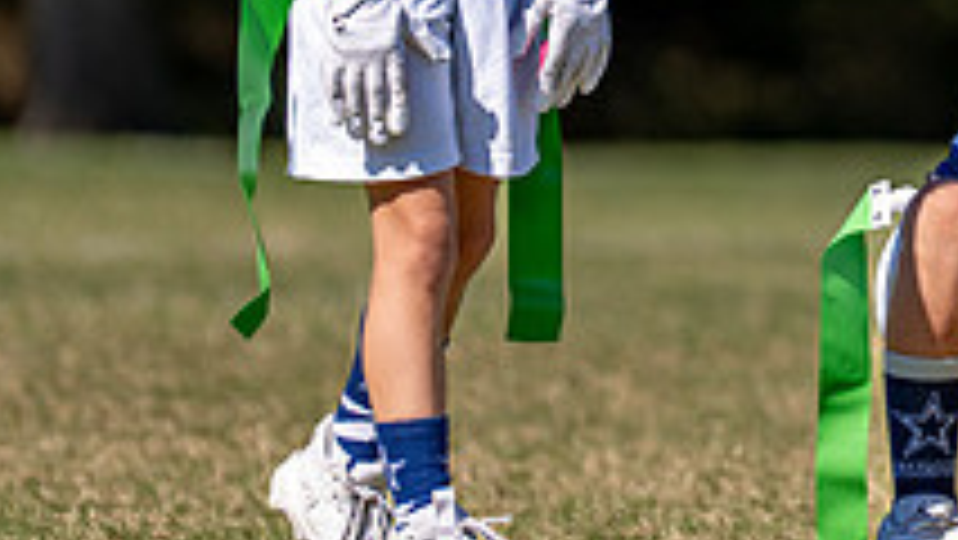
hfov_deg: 2.8
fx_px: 19415
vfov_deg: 1.6
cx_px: 1111
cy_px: -83
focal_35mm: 764
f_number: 2.8
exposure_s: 1/3200
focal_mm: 200
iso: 160
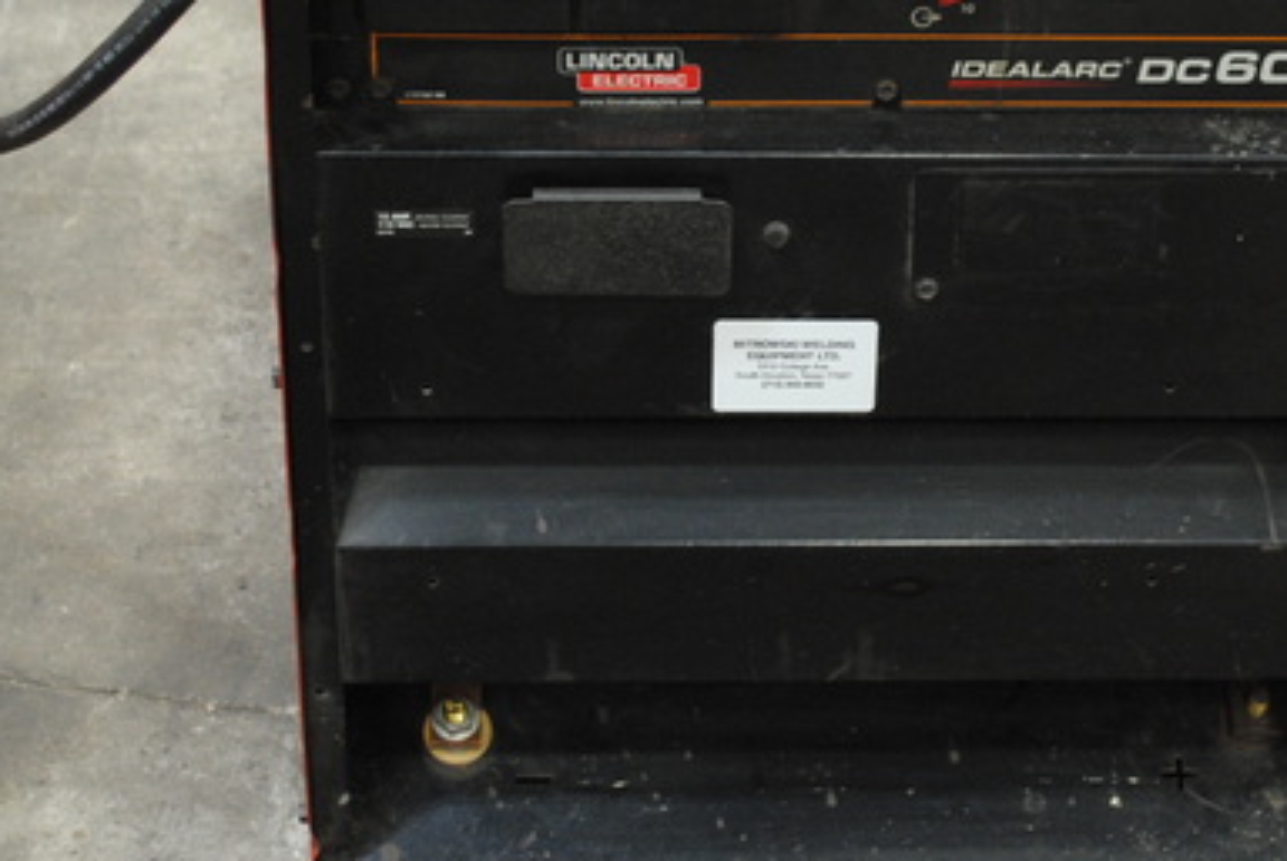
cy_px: 281
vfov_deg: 13.7
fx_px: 3579
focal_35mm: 100
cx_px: 841
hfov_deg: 20.3
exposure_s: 1/30
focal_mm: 32
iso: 560
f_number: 4.8
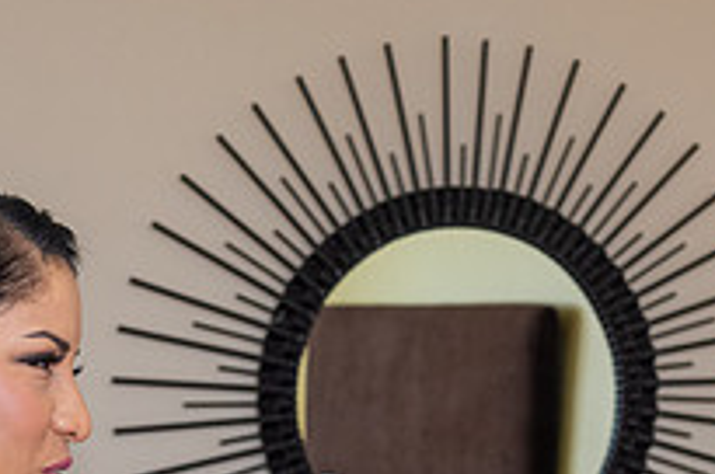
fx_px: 3212
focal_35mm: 162
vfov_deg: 8.3
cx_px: 330
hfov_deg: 12.7
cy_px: 657
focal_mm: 50
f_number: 5.6
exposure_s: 1/125
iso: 640
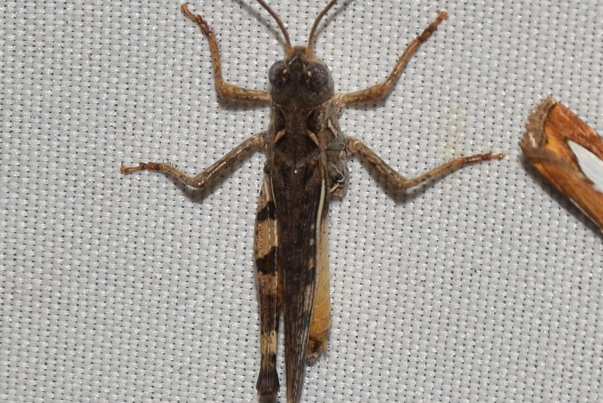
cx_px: 302
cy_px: 202
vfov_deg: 6.6
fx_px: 3521
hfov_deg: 9.8
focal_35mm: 210
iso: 100
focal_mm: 140
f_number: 13
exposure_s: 1/160
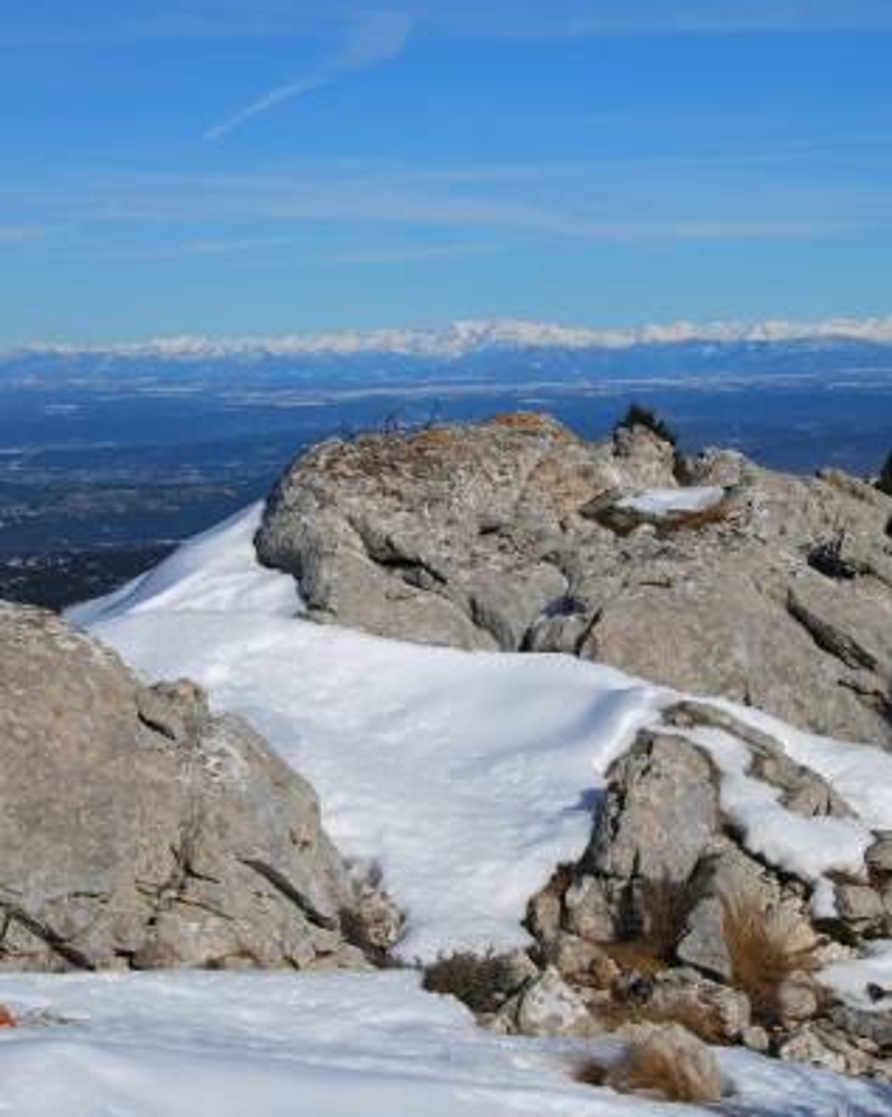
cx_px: 529
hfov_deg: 15.7
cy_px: 556
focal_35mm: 98
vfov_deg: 19.6
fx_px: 3238
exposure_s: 1/1250
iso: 200
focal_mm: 46
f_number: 10
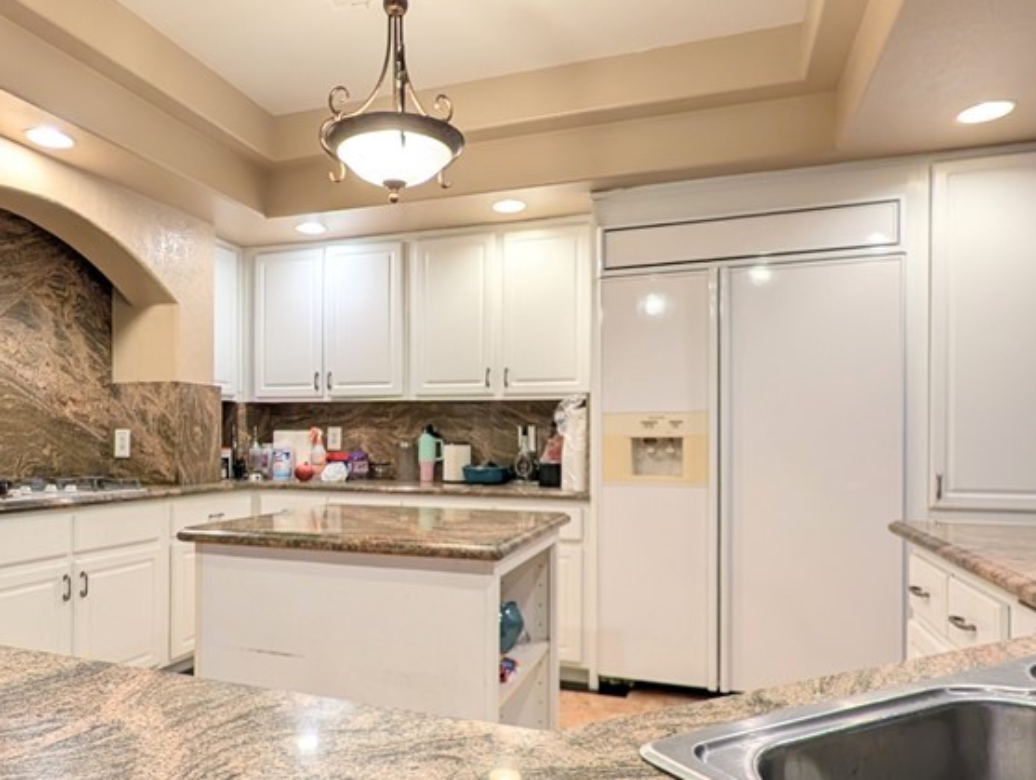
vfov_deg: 61.0
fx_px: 659
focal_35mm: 22
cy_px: 437
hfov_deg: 75.8
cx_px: 436
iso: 86
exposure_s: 1/60
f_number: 1.7
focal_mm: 2.02
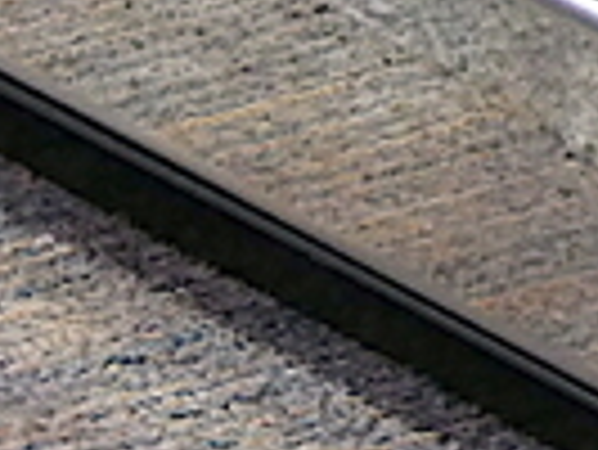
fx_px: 14369
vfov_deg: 1.8
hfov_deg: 2.4
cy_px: -742
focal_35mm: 831
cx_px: 1659
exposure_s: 1/2
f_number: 5.1
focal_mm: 20.6
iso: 200
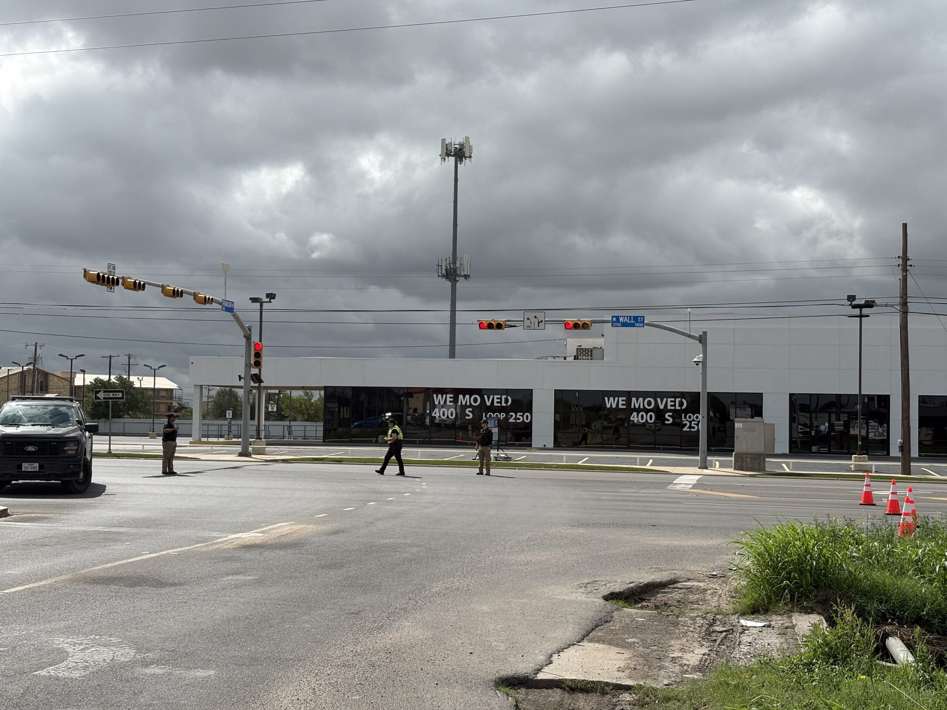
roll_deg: -1.0
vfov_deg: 28.0
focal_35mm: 52
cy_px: 355
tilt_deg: +2.3
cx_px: 474
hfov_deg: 36.8
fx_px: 1423
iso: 32
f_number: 1.6
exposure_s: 1/4630
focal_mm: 5.96
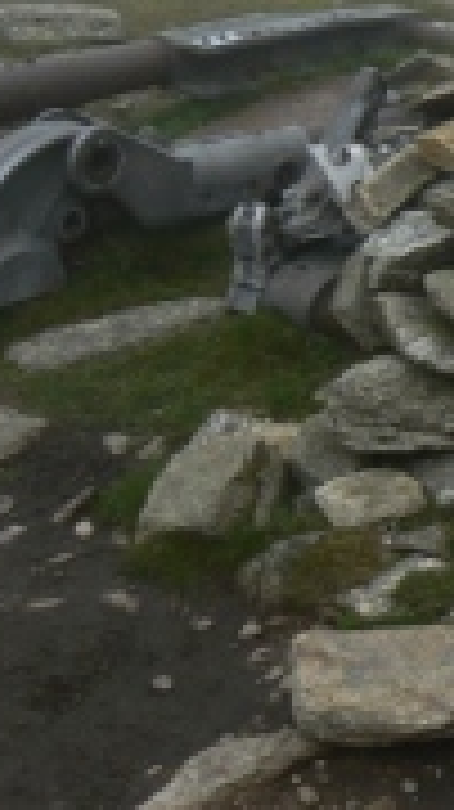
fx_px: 2016
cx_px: 616
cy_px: 117
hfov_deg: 12.4
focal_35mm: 94
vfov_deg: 22.3
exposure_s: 1/320
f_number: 5.6
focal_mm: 6
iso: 80
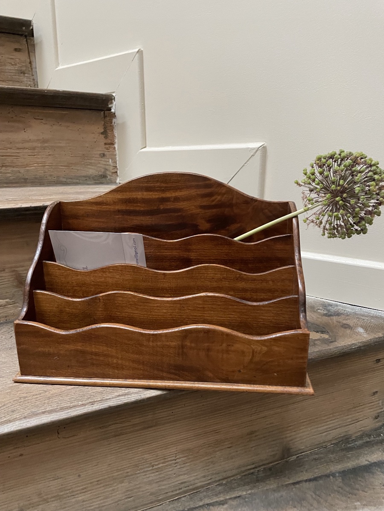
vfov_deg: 67.3
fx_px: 385
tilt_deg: -13.1
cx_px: 192
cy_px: 256
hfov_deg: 53.1
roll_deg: +0.8
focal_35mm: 26
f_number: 1.6
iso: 640
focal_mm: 4.2
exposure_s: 1/40
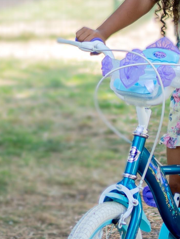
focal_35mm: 210
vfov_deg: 9.4
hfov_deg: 7.1
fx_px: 1456
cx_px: 170
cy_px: 6
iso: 100
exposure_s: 1/640
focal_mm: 35
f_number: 1.4
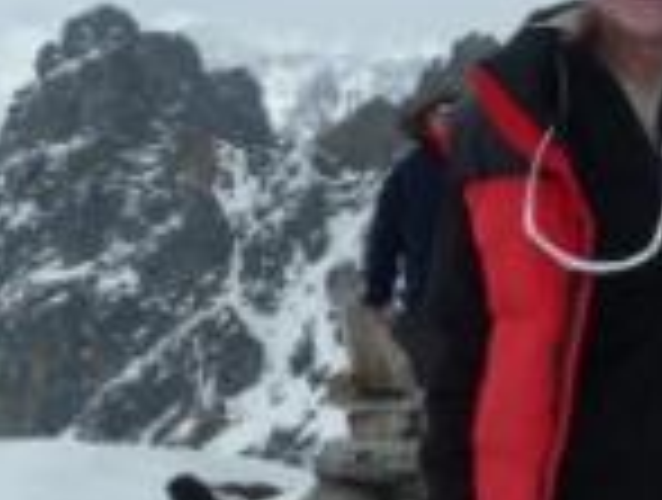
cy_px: 162
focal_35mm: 76
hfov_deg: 22.5
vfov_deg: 19.4
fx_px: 1457
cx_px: 896
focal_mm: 4.1
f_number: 5.6
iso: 100
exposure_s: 1/800
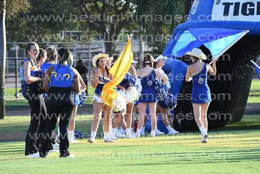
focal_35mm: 262
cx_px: 130
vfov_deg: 5.2
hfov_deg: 7.8
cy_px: 87
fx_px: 1896
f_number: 5.6
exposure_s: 1/500
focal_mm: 175
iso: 200
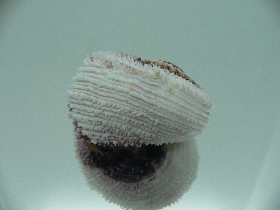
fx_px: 283
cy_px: 105
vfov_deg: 40.7
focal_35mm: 35
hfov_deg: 52.6
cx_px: 140
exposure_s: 1/60
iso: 80
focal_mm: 4.6
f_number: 2.8
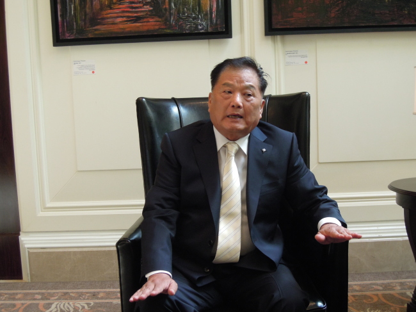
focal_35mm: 45
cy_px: 156
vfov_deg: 32.2
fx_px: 541
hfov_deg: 42.1
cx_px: 208
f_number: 3.5
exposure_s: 1/30
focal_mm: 8.1
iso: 400
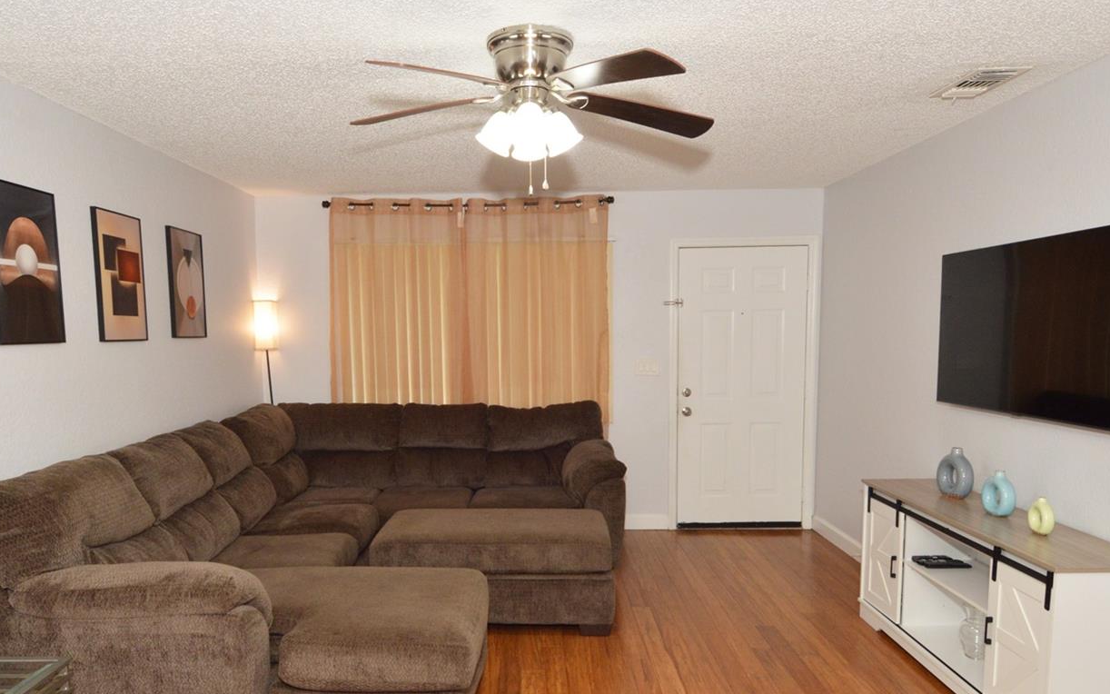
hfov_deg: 74.6
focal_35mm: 24
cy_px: 421
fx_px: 726
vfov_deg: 50.7
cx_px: 509
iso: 800
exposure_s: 1/50
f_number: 8
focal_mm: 12
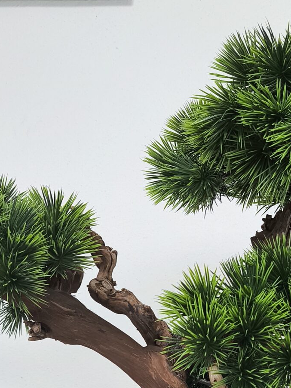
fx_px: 795
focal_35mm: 71
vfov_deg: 25.6
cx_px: 271
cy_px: 412
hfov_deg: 20.3
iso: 100
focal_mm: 4.71
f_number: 1.7
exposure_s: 1/50
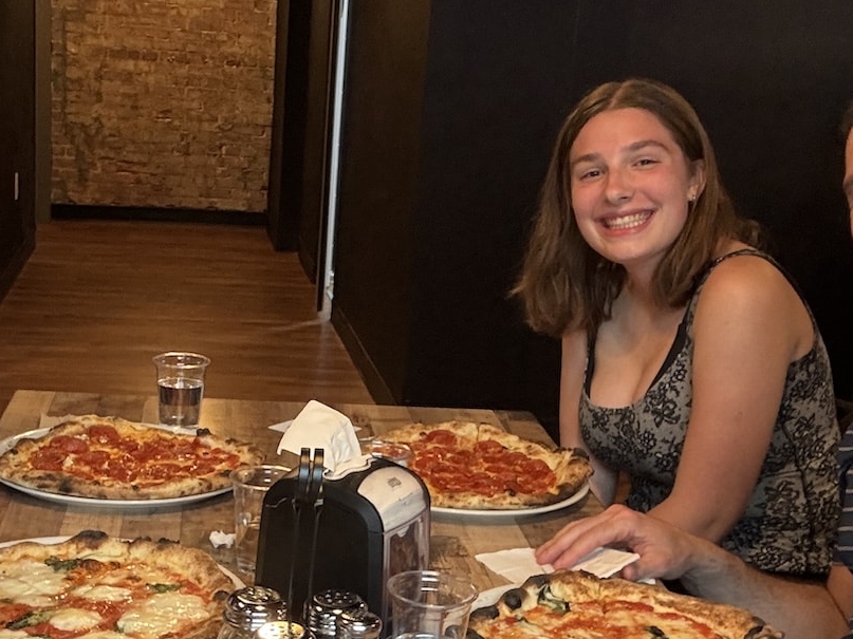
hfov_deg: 33.6
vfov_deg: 25.6
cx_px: 326
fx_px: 1404
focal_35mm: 57
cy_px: 408
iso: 200
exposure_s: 1/60
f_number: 1.9
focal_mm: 2.69
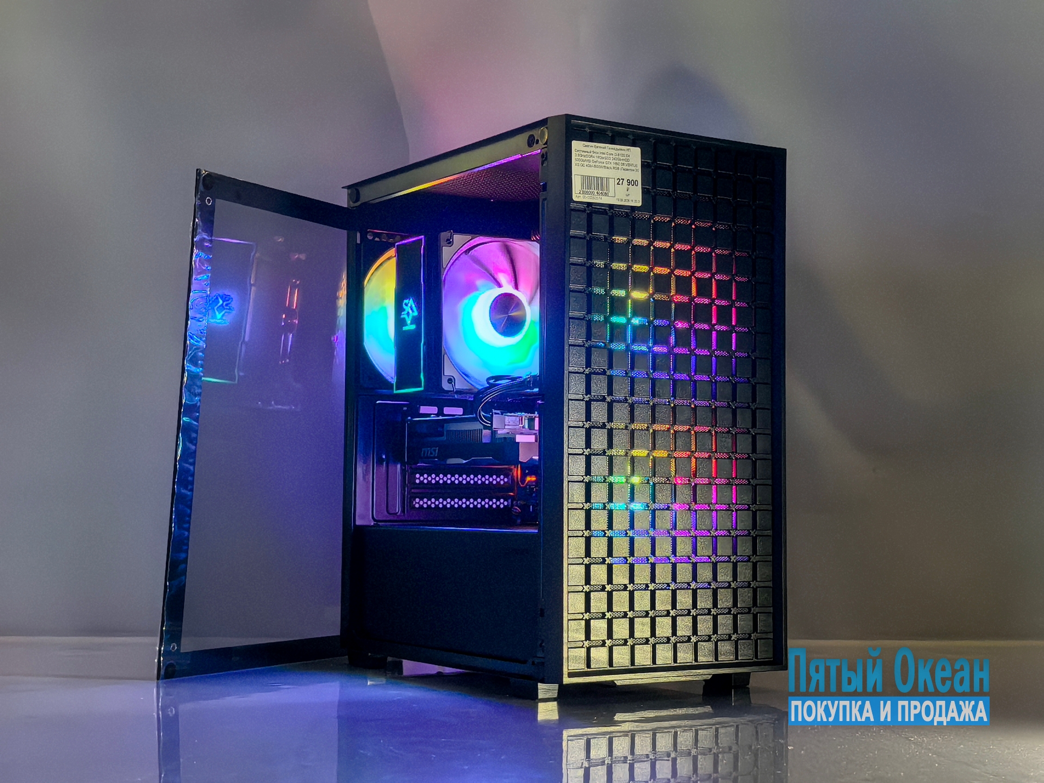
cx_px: 522
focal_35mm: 54
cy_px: 392
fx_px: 1629
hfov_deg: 35.5
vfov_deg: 27.0
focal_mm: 8.5
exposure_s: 1/180
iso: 1250
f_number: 1.6
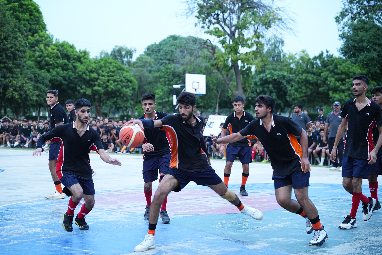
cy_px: 128
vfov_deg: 19.5
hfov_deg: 28.8
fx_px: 743
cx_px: 191
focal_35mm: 70
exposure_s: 1/640
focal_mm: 70
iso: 1600
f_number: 2.8
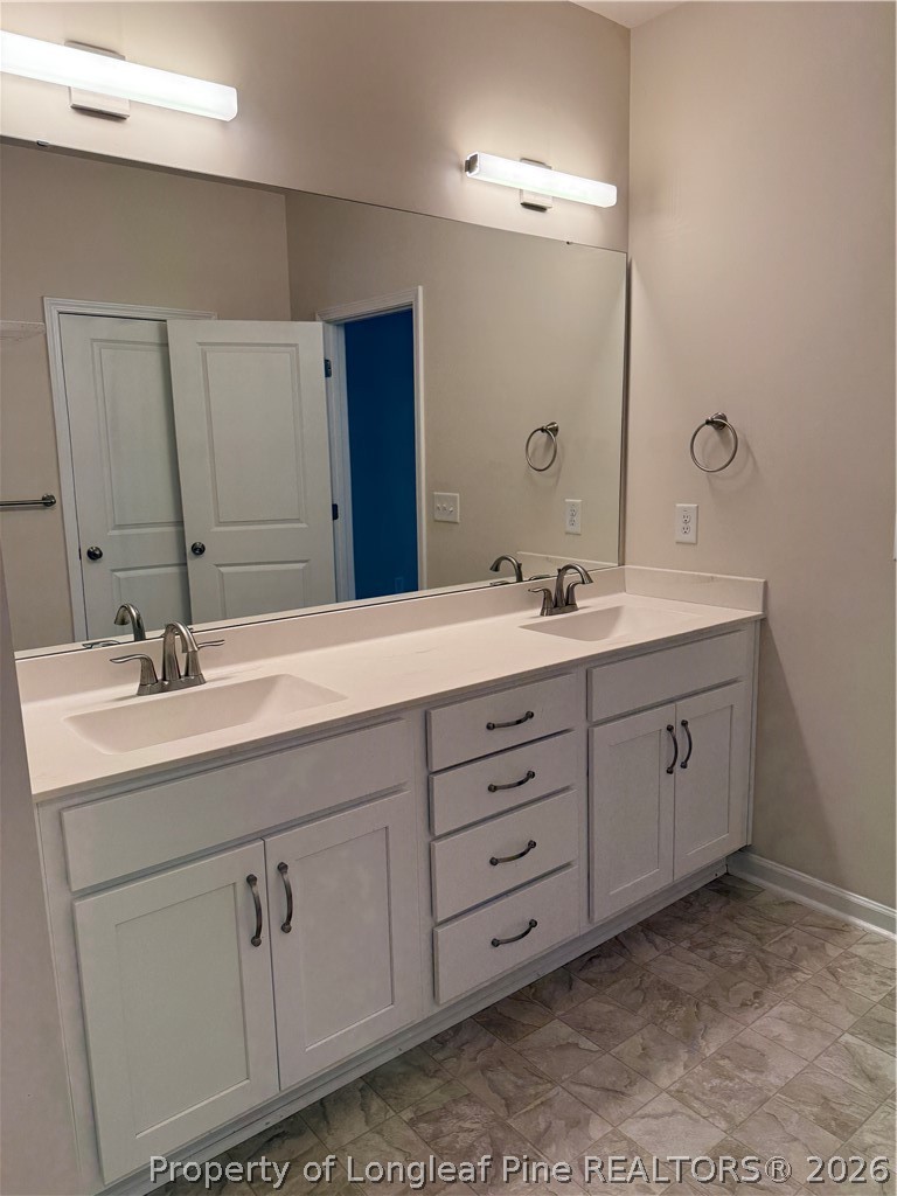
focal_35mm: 24
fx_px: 829
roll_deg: -0.6
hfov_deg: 56.8
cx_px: 448
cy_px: 598
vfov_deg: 71.6
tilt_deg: -10.9
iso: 125
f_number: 1.78
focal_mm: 6.76
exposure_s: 1/188
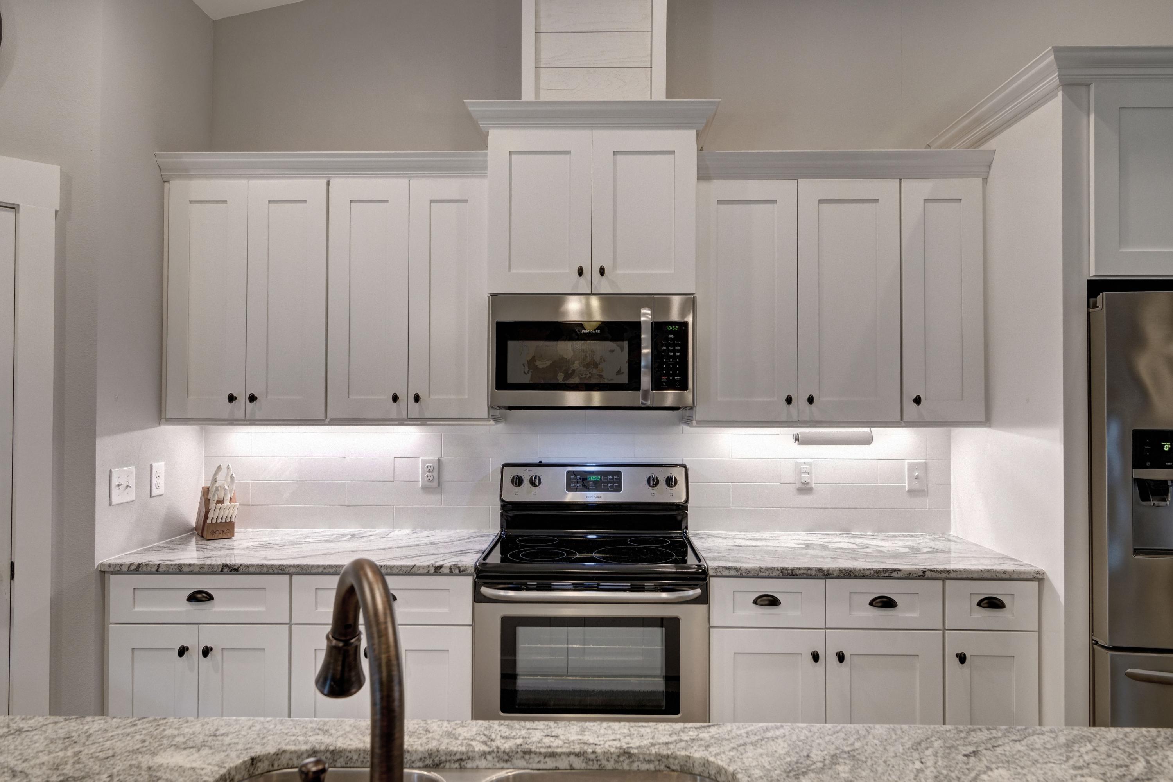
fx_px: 717
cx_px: 586
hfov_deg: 78.6
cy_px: 391
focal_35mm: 22
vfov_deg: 57.2
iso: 400
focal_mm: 15
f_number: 8
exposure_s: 1/60
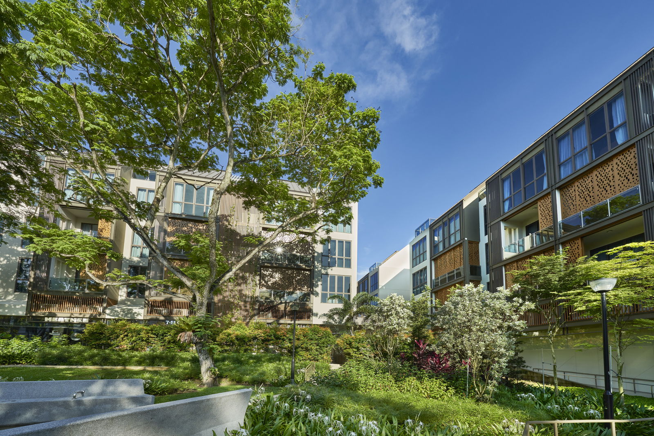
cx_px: 327
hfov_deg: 112.6
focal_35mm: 12
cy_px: 218
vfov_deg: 90.0
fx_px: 218
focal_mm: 12
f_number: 9
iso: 160
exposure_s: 1/160
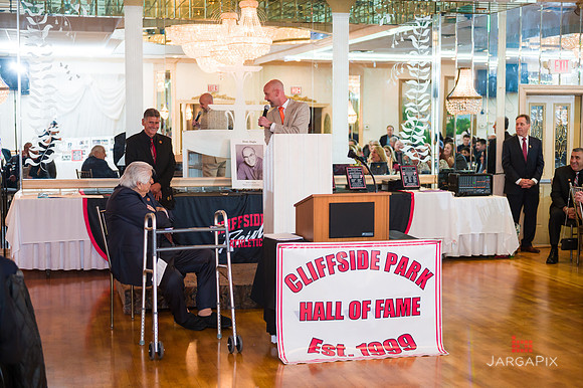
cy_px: 194
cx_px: 292
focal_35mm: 56
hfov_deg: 35.6
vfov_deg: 24.1
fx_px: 907
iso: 1250
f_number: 3.2
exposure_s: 1/200
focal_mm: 56
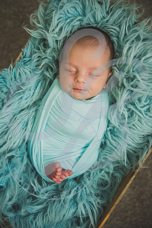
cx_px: 76
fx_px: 285
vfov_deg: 43.6
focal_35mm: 45
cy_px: 114
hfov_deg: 29.9
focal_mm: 45
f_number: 2.8
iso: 1600
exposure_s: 1/125
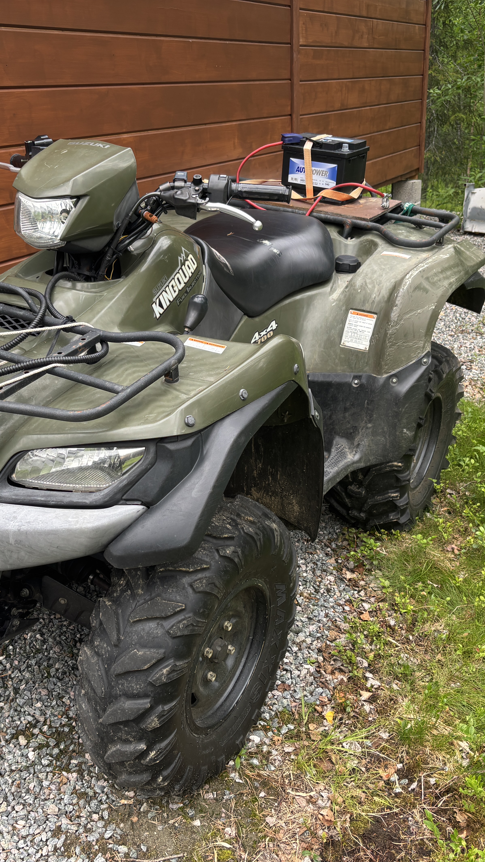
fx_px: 869
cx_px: 209
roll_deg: +2.7
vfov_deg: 52.8
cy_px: 433
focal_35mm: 38
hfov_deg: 31.1
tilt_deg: -22.6
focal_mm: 5.96
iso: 40
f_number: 1.6
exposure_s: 1/160
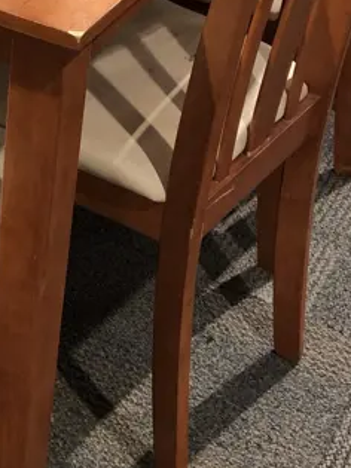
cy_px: 27
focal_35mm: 91
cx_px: -89
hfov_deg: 15.5
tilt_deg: -28.5
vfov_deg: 21.0
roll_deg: +0.0
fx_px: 1231
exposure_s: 1/17
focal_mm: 3.99
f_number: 1.8
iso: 40
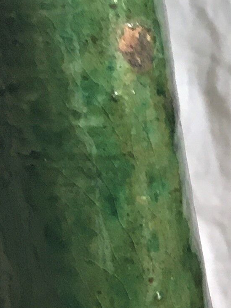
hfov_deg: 8.5
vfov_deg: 11.3
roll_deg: +2.7
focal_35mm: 160
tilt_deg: -31.2
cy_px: 597
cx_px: 535
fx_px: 1424
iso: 80
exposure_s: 1/33
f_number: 2.2
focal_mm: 4.15
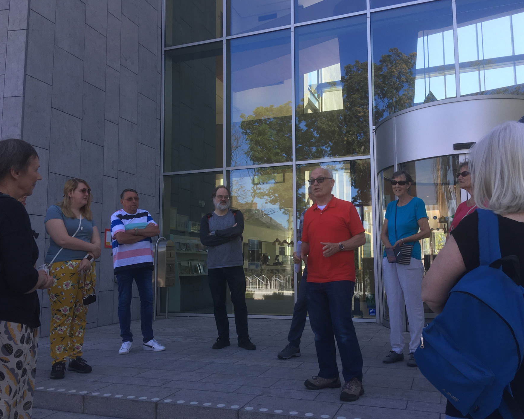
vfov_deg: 47.1
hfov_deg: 57.2
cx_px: 266
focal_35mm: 31
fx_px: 481
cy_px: 209
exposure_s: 1/300
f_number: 2.2
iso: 25
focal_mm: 4.15
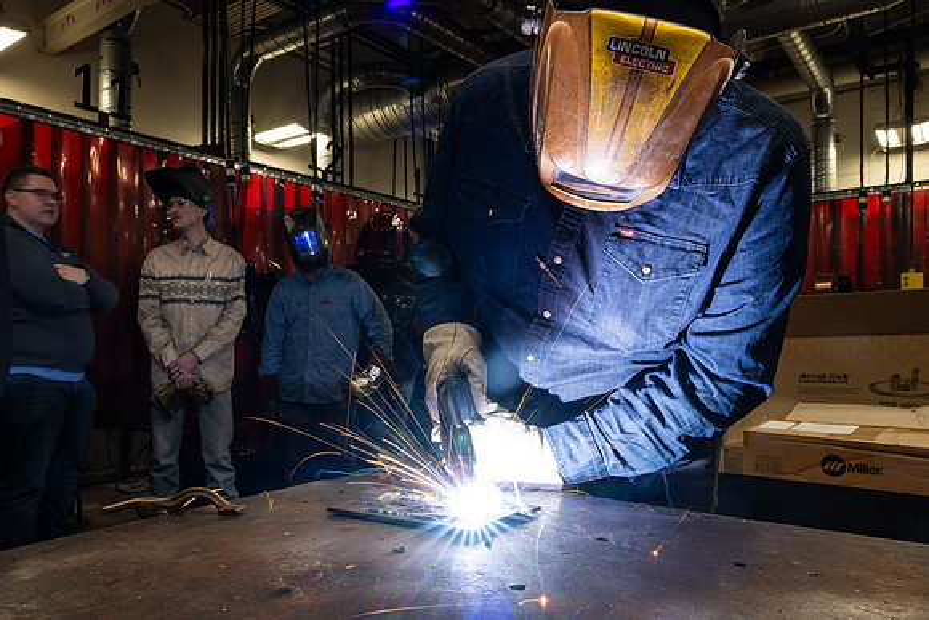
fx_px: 678
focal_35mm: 26
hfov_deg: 68.8
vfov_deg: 49.0
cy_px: 340
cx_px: 450
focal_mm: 24
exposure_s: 1/10
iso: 50
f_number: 13
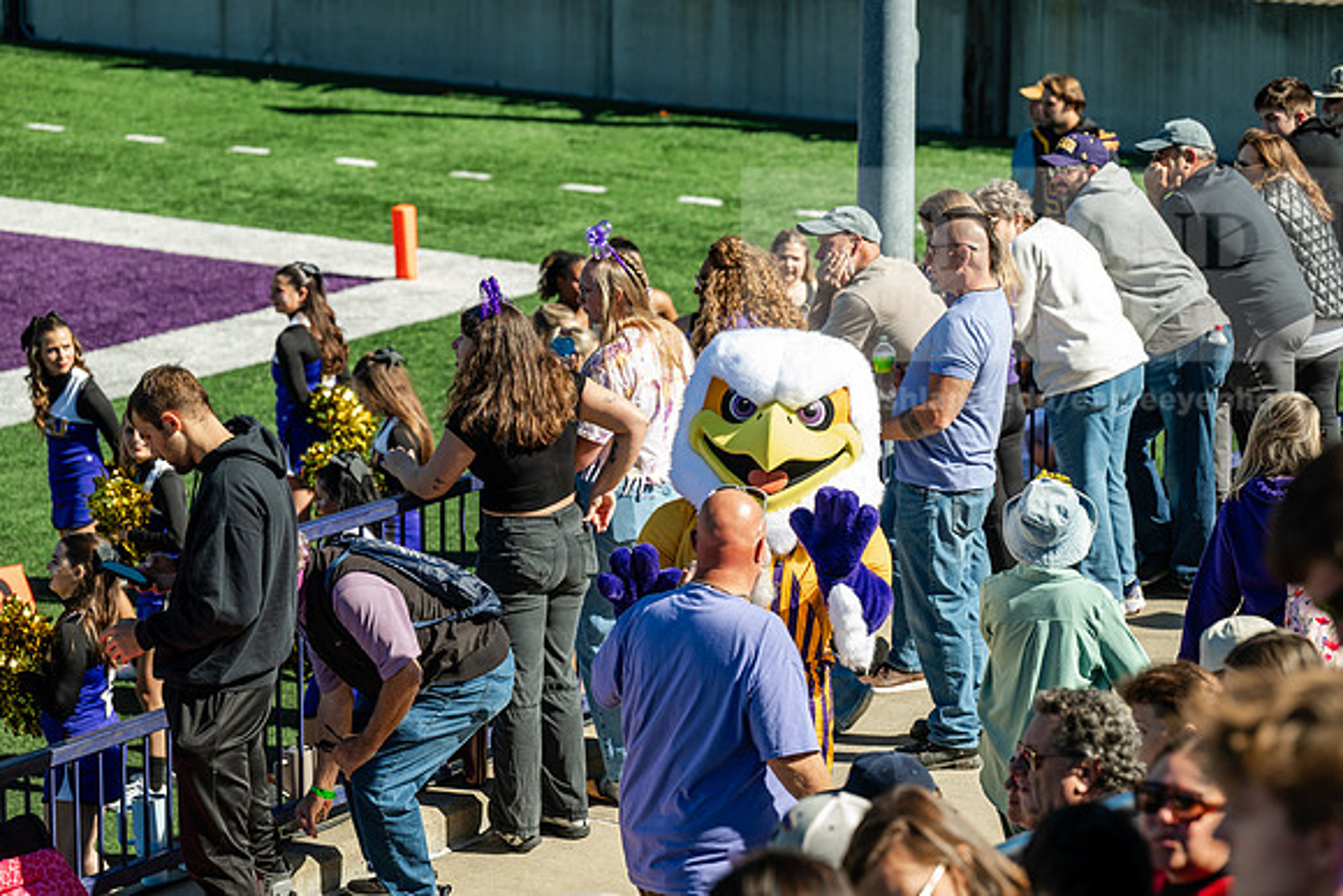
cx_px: 672
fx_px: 5410
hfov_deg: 14.2
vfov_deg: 9.5
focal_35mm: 145
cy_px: 448
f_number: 5
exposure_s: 1/640
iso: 160
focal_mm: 145
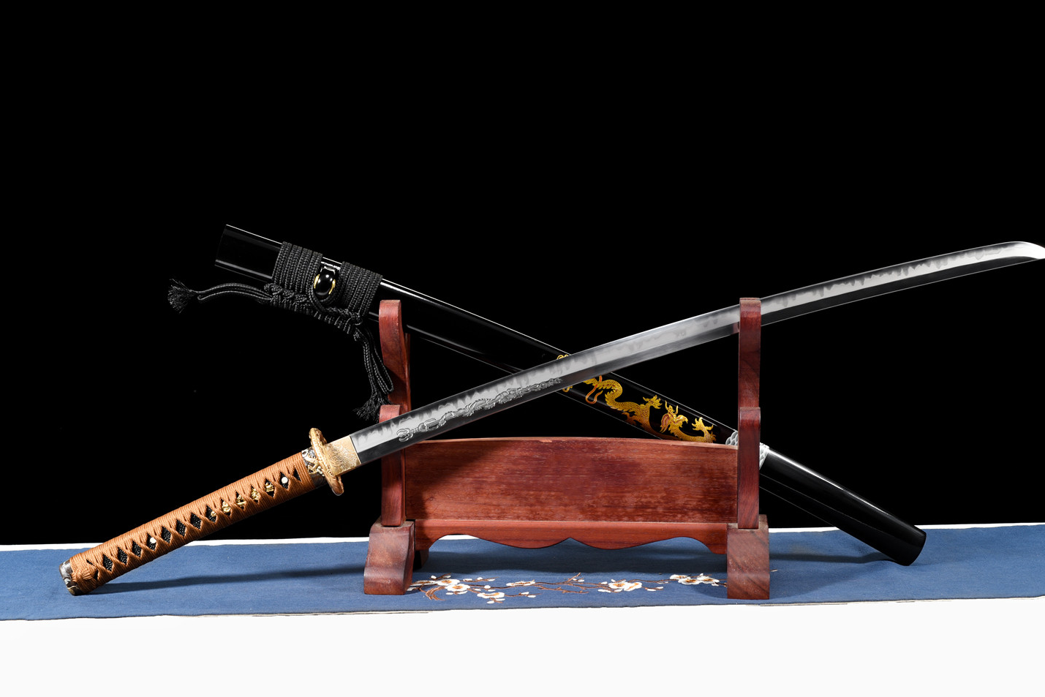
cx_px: 542
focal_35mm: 63
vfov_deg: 21.6
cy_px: 359
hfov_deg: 31.9
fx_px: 1829
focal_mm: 60
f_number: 10
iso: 200
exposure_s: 1/160
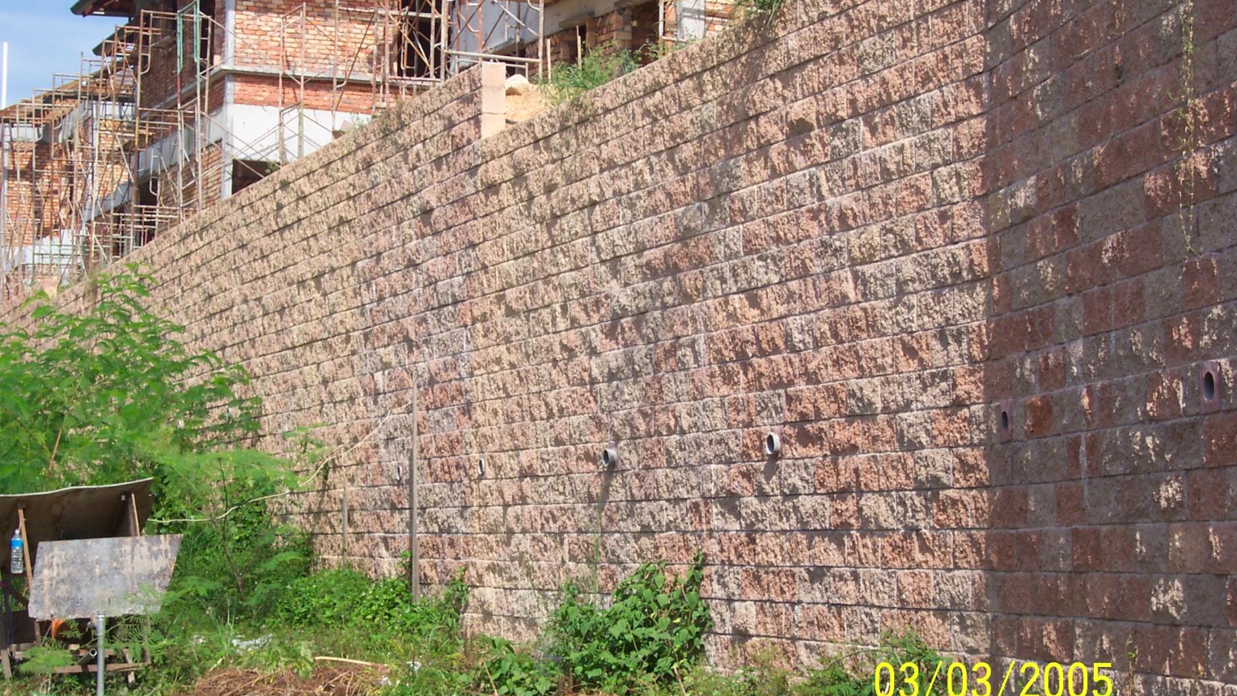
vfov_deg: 15.1
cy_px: 329
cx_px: 620
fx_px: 2624
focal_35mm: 80
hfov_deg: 26.5
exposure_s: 1/350
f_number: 6.7
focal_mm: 16
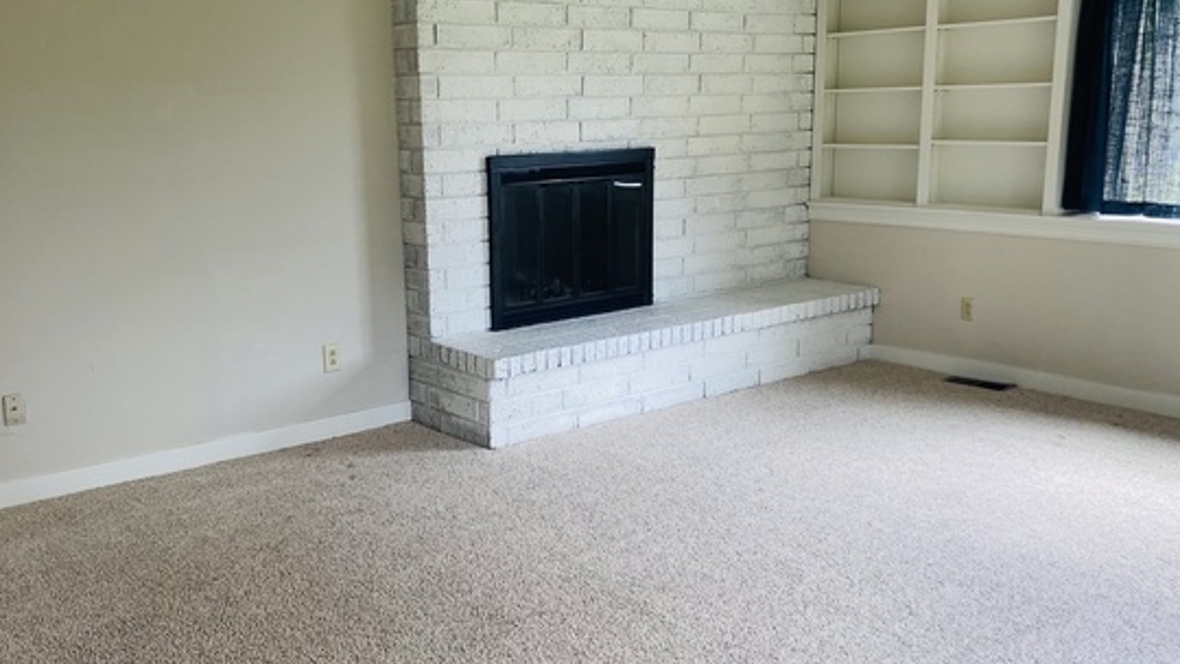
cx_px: 517
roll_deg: +2.2
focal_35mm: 35
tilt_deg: -11.1
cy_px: 354
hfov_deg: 56.5
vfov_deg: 33.7
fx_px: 1095
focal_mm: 4.25
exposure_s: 1/120
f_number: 1.8
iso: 64
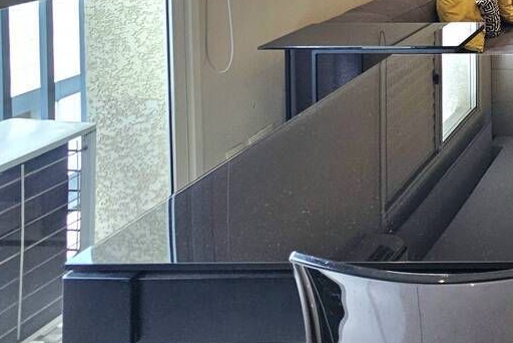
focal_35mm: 38
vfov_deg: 28.3
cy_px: -112
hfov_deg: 34.2
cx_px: 682
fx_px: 542
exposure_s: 1/60.2
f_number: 2.2
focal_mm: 2.2
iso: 100
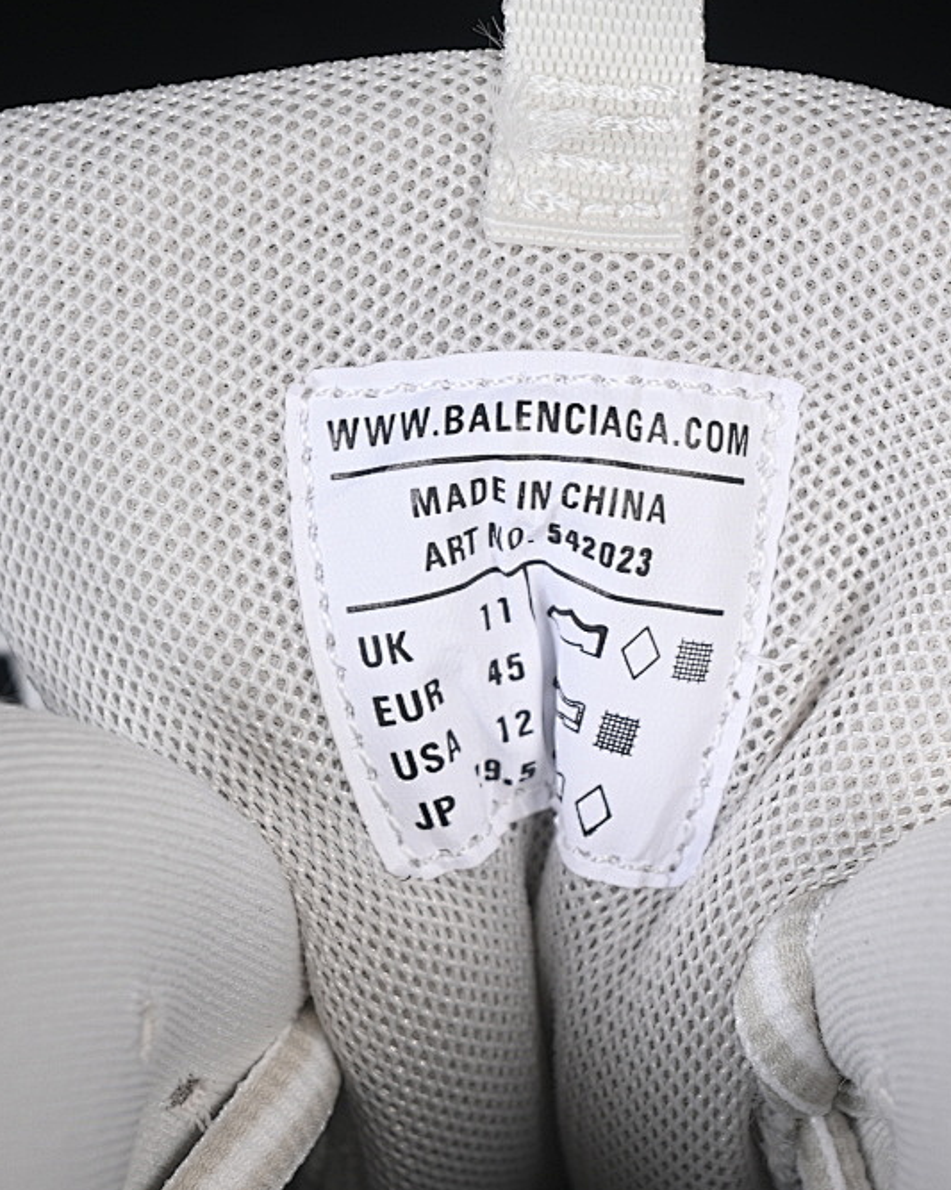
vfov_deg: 16.9
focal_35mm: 114
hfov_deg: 13.5
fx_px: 4014
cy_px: 632
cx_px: 553
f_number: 7.1
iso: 160
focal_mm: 50
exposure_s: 1/80
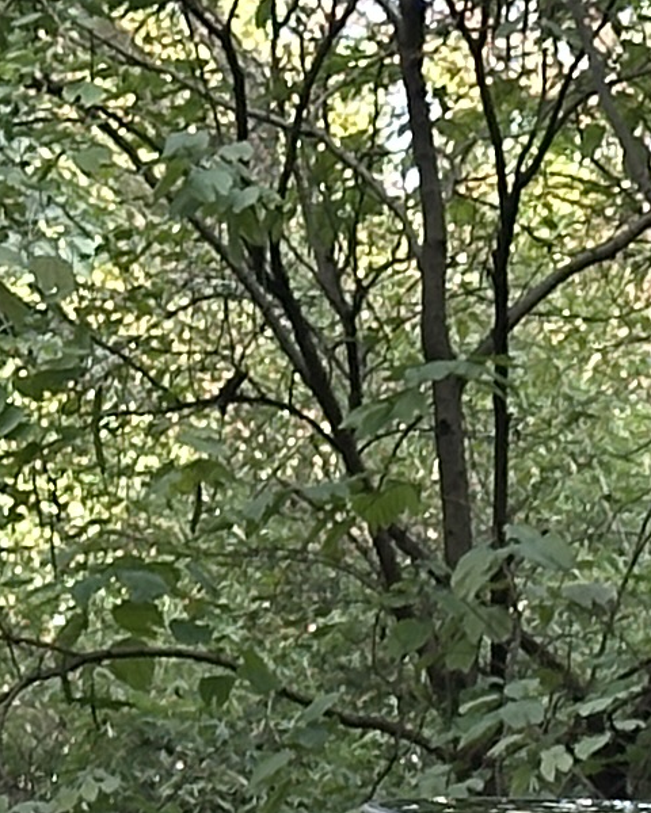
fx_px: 7586
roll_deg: +1.3
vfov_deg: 6.0
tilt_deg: +1.4
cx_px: 1505
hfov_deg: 4.8
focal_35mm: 315
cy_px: 1676
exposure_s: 1/121
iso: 64
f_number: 1.78
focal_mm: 6.86
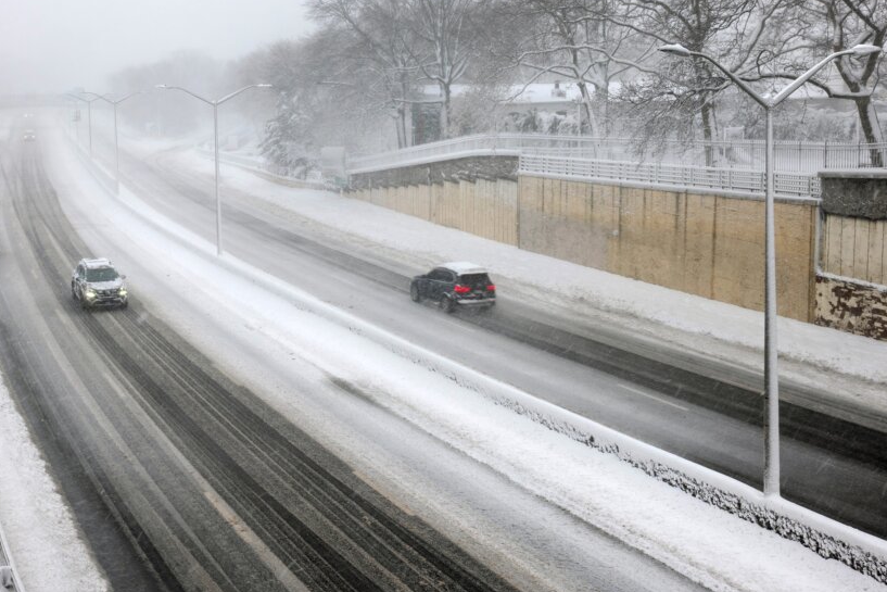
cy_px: 197
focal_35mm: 47
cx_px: 383
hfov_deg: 41.8
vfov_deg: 28.5
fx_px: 1158
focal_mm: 32
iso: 100
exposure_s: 1/80
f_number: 5
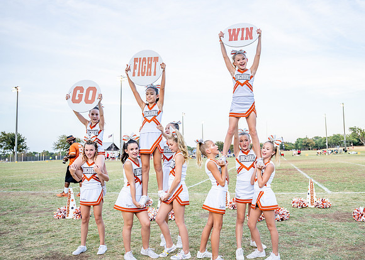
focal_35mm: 30
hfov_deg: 60.9
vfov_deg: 45.7
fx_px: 309
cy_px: 128
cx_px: 206
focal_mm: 25.8
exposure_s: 1/640
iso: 250
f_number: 2.8
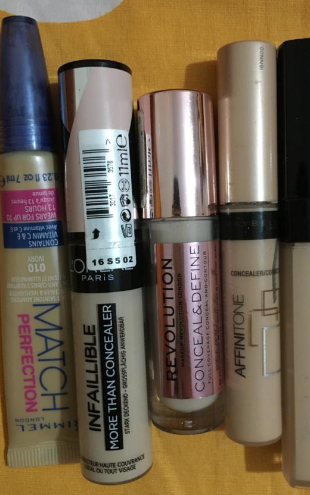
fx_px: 460
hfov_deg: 37.2
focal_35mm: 34
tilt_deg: -88.0
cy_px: 248
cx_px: 170
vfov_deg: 56.7
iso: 400
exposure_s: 1/17
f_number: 2.2
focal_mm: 4.15
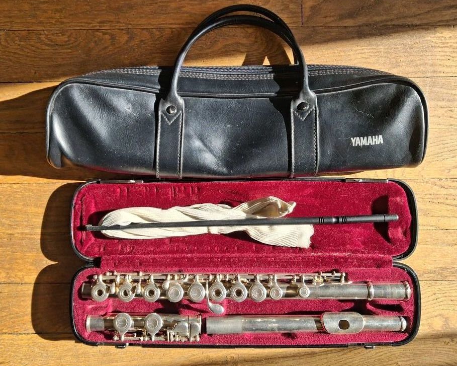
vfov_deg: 50.0
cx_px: 211
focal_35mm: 29
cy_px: 181
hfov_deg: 60.4
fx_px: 392
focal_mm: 4
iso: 20
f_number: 1.8
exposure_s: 1/231
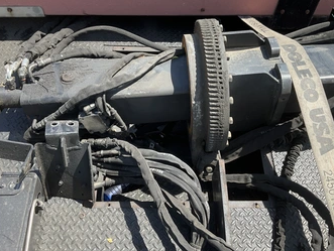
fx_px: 338
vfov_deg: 40.7
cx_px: 173
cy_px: 109
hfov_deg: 52.6
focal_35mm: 35
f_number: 1.8
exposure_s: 1/469
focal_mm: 3
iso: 25
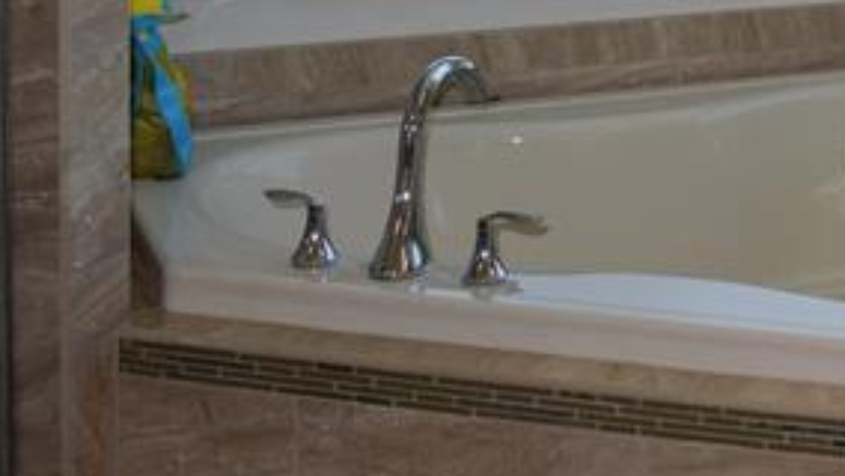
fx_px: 2286
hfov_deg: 17.6
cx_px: 1452
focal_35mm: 102
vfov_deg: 11.1
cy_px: -369
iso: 160
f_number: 5.6
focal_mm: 18
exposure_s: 1/125
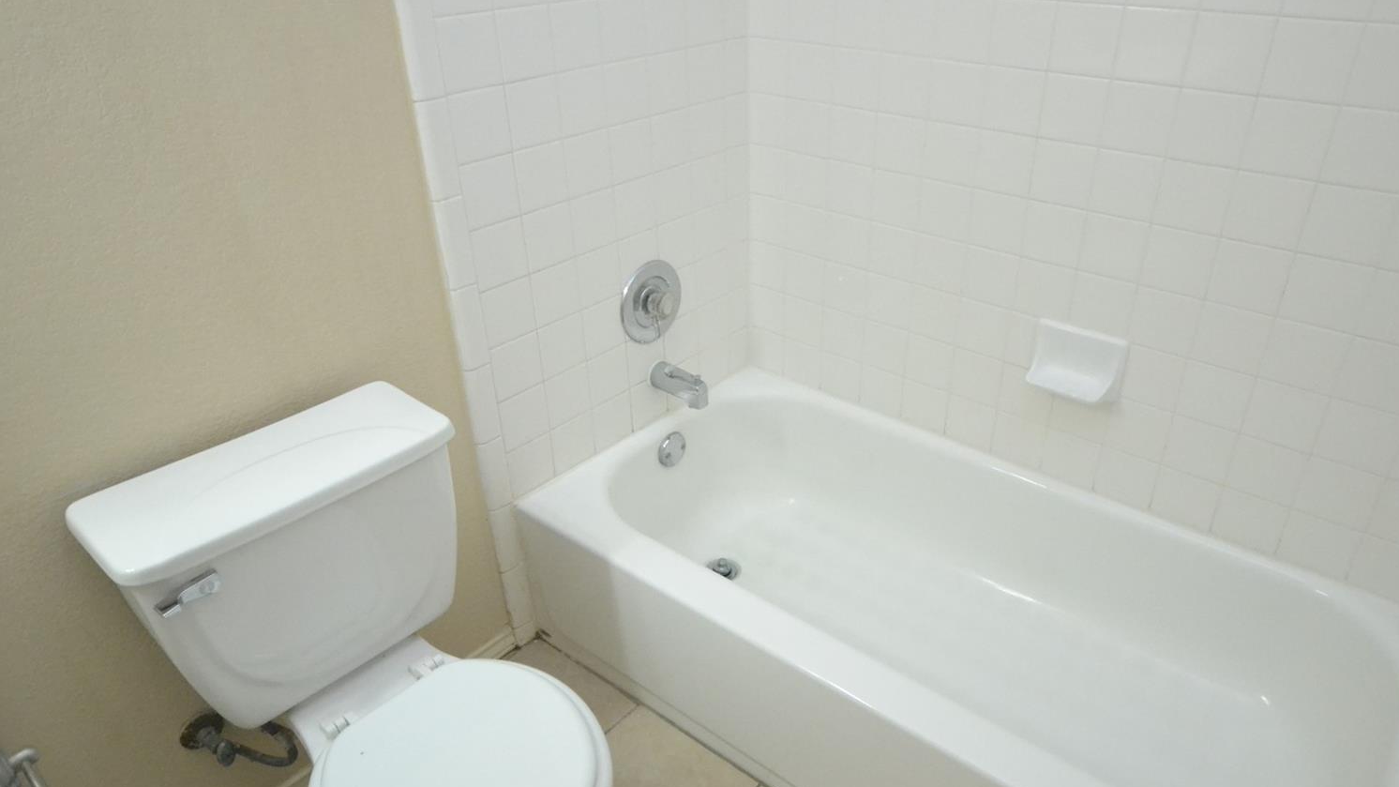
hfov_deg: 76.9
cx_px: 750
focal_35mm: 24
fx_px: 880
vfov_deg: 48.2
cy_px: 397
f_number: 4.2
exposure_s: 1/60
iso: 2800
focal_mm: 11
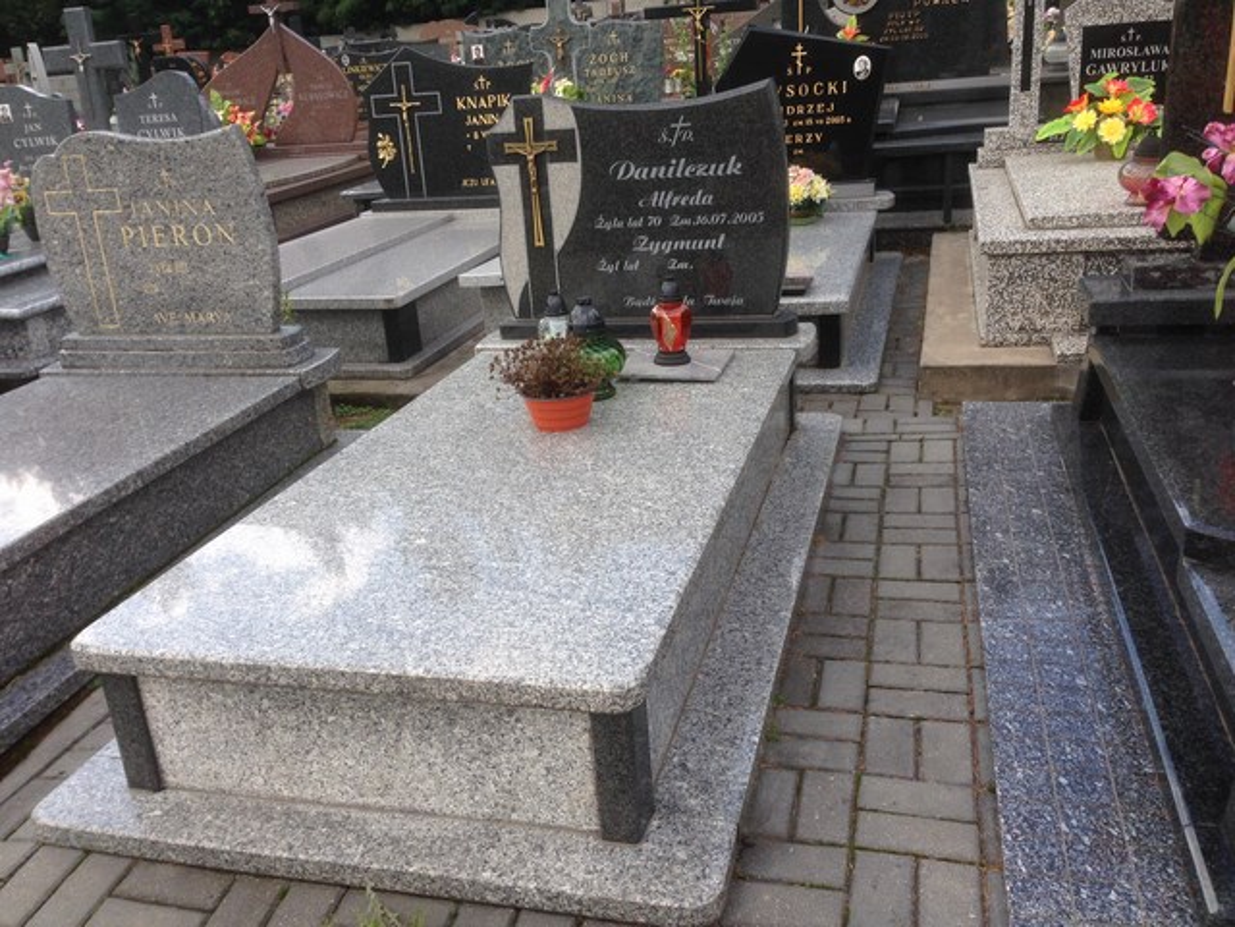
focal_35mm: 33
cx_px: 618
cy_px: 464
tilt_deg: -21.4
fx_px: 1177
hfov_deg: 55.4
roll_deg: +4.7
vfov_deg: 42.9
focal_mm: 4.12
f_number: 2.4
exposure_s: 1/484
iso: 50
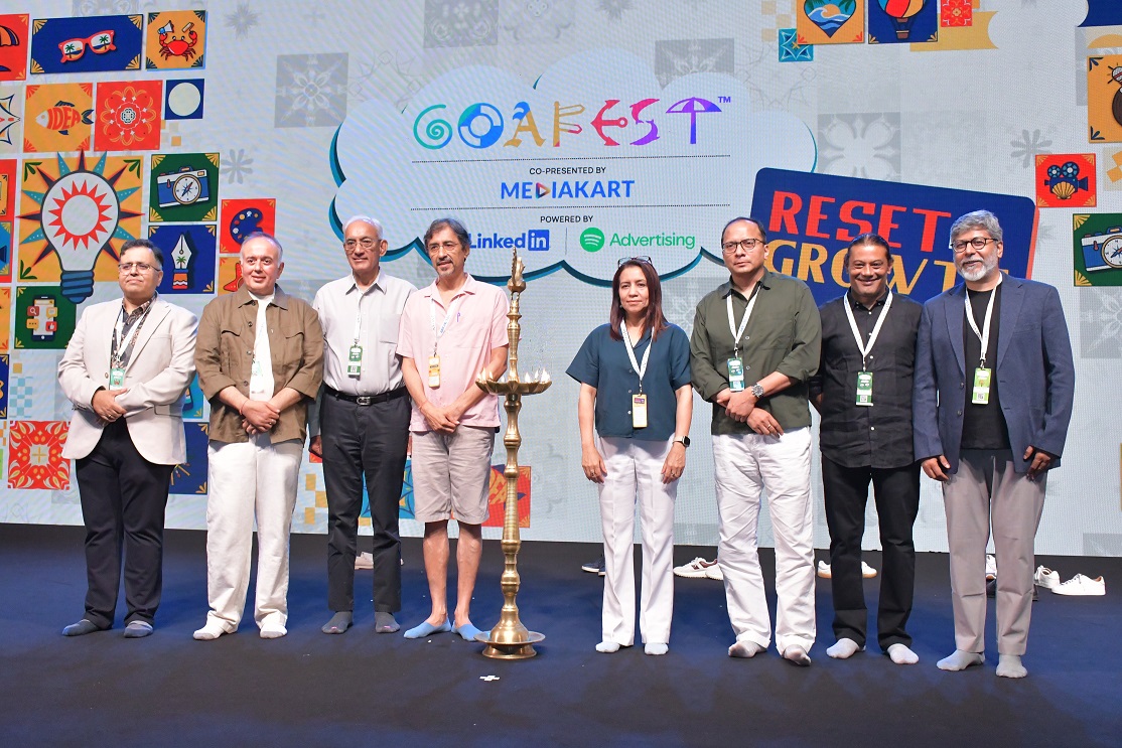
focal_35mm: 34
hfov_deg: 55.8
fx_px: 1060
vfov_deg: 38.9
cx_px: 561
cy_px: 374
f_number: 9.5
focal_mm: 23
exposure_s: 1/250
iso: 4500
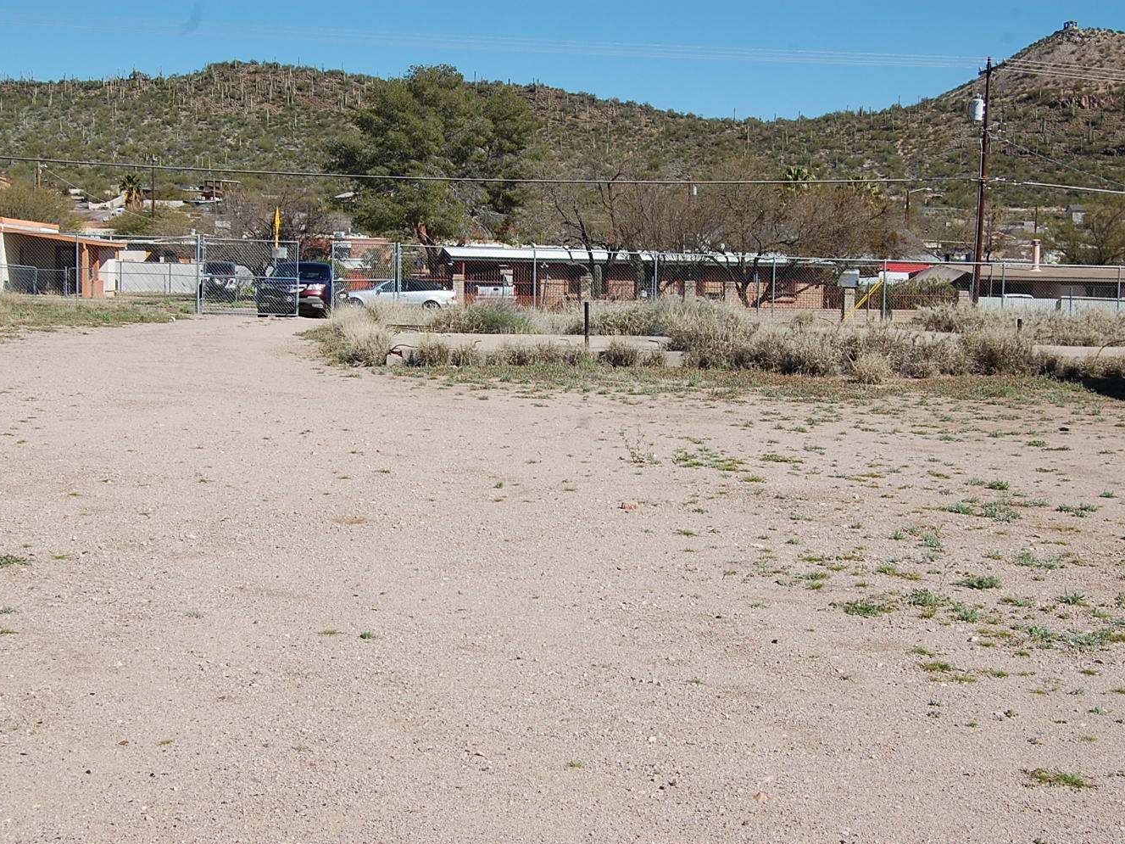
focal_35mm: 49
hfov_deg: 38.9
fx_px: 1592
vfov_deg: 29.7
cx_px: 549
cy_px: 423
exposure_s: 1/400
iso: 200
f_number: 10
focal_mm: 30
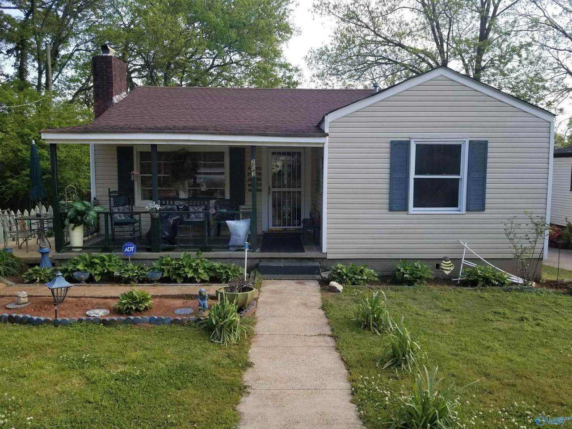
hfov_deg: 67.3
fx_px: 430
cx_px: 286
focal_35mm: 26
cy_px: 214
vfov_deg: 53.1
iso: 50
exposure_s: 1/566
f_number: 1.7
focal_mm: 4.3
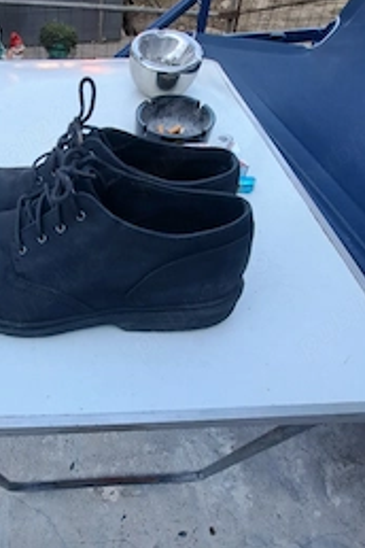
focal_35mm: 21
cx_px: 79
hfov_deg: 55.7
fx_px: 319
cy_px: 329
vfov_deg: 80.2
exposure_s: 1/108
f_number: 2.2
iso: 50
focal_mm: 1.74
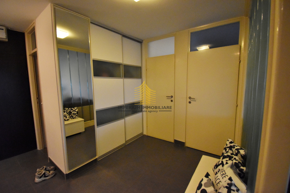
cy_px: 96
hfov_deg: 100.4
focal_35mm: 15
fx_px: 121
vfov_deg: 77.3
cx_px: 145
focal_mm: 10
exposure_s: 1/125
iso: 2500
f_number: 4.5
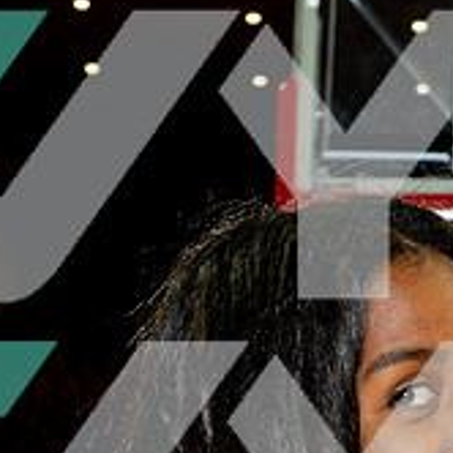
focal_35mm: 104
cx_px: 467
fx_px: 1540
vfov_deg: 16.3
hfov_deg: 16.4
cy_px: 487
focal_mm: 35
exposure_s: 1/250
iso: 250
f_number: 6.3
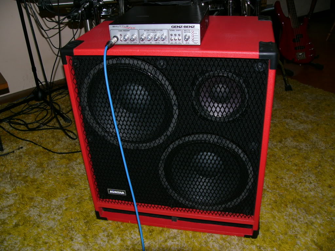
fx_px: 348
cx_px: 168
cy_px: 126
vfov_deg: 39.7
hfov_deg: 51.4
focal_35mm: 36
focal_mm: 6
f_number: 2.8
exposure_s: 1/60
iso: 50
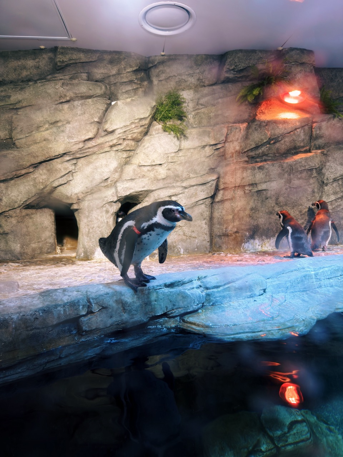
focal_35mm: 24
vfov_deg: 71.6
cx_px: 172
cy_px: 228
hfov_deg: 56.8
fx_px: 317
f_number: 1.78
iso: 80
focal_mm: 6.76
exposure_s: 1/60
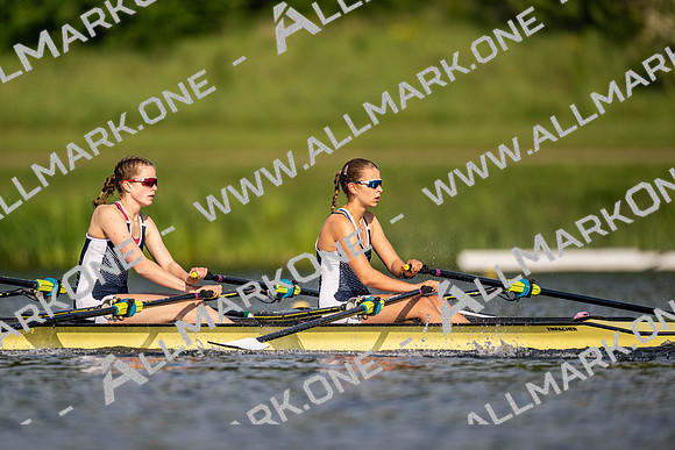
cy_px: 225
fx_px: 11252
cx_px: 338
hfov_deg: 3.4
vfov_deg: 2.3
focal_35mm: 600
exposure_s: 1/2500
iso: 220
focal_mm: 600
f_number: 4
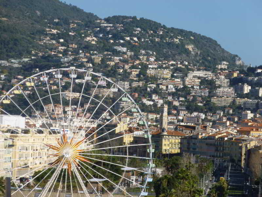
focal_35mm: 194
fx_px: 1468
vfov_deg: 7.7
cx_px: 131
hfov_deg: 10.2
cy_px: 98
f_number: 5.8
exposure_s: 1/400
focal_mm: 34.6
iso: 100
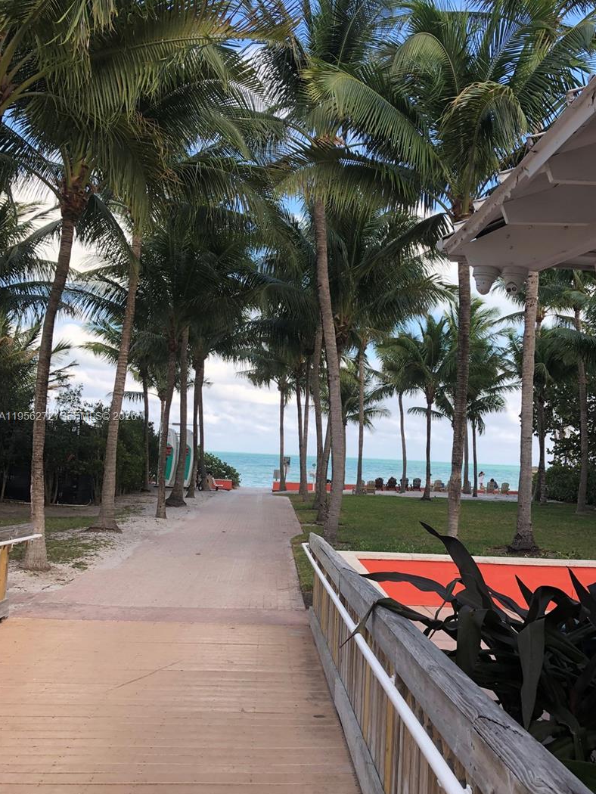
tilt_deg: +5.6
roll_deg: -1.0
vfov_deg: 56.8
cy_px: 417
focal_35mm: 32
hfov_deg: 44.1
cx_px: 337
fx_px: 734
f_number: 1.8
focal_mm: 3.99
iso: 20
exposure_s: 1/395
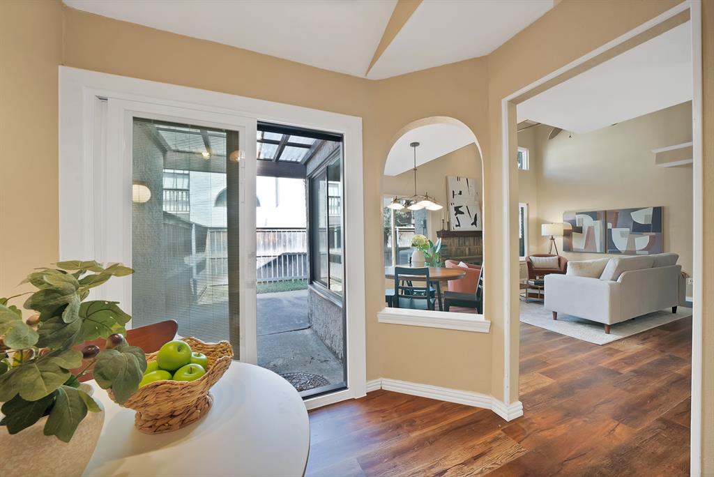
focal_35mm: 12
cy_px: 238
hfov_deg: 112.6
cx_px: 357
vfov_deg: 90.1
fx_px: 238
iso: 640
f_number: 9
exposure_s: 1/5
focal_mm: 12
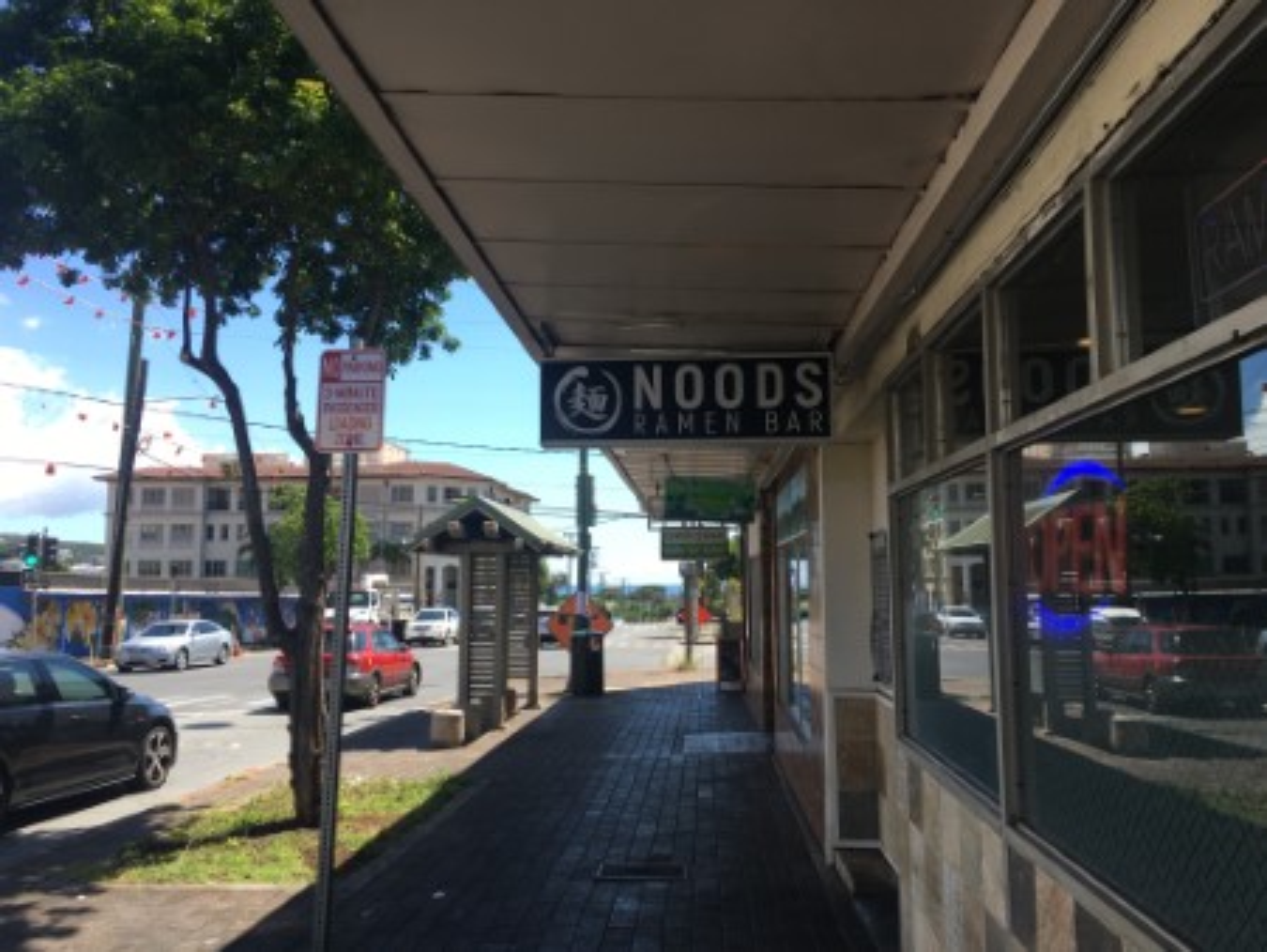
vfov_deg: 48.3
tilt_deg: +7.1
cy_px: 476
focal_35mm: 29
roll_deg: -0.8
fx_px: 1062
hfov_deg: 61.6
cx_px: 634
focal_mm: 4.15
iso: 25
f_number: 2.2
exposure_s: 1/668
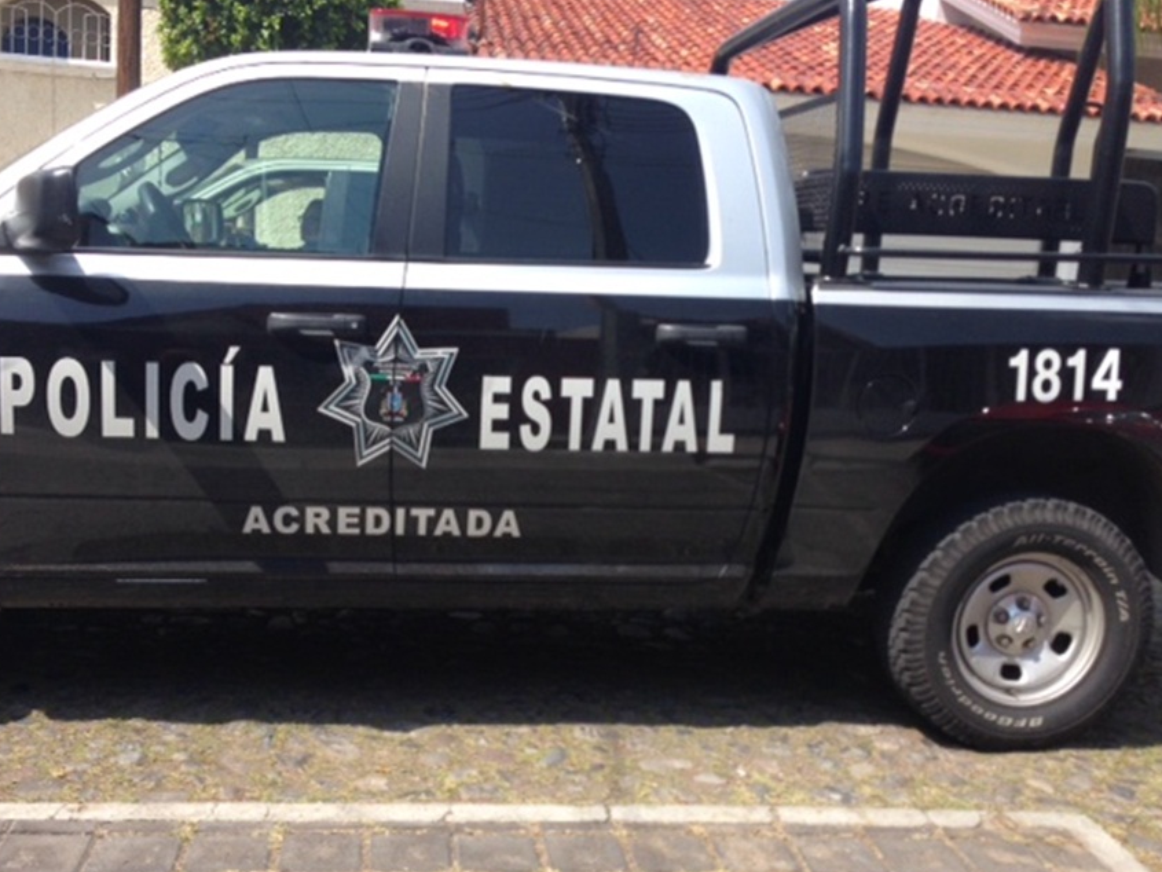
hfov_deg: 46.7
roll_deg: -4.1
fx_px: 1343
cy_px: 494
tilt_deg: -10.6
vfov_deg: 35.9
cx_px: 529
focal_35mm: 40
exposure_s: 1/797
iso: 50
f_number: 2.4
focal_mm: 4.12
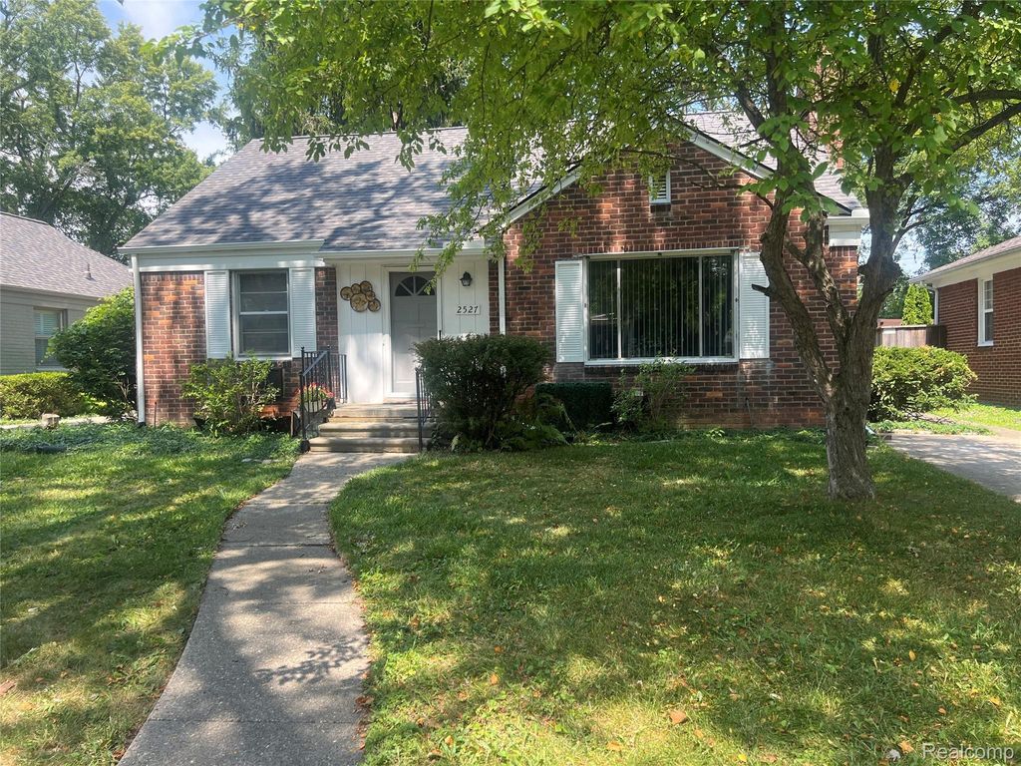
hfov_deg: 67.3
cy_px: 383
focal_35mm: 26
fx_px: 767
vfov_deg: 53.1
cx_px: 510
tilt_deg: -3.9
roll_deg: +0.7
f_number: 1.5
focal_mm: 5.7
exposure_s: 1/797
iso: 50
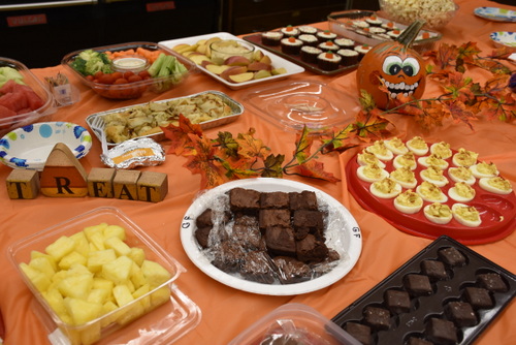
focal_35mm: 34
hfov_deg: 55.1
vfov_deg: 38.4
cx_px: 258
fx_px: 495
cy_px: 172
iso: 800
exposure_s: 1/125
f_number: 5.6
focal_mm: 23
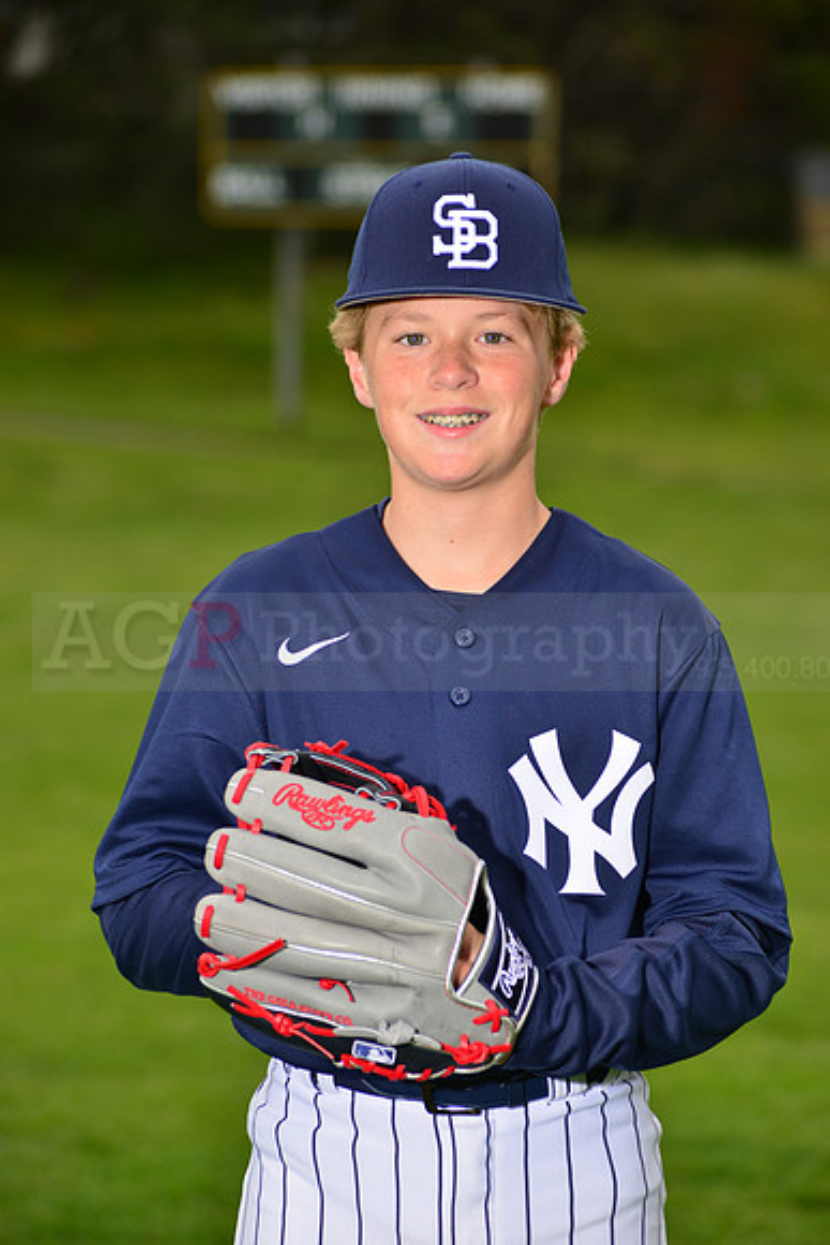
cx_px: 415
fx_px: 5530
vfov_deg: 12.8
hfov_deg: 8.6
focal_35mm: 160
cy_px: 622
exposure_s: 1/200
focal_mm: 160
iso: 200
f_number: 6.3
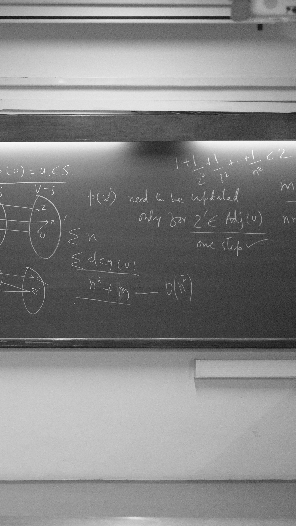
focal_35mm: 96
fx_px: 1339
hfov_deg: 12.1
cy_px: 301
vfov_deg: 22.2
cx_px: -133
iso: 1250
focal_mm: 33
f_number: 1.4
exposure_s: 1/250
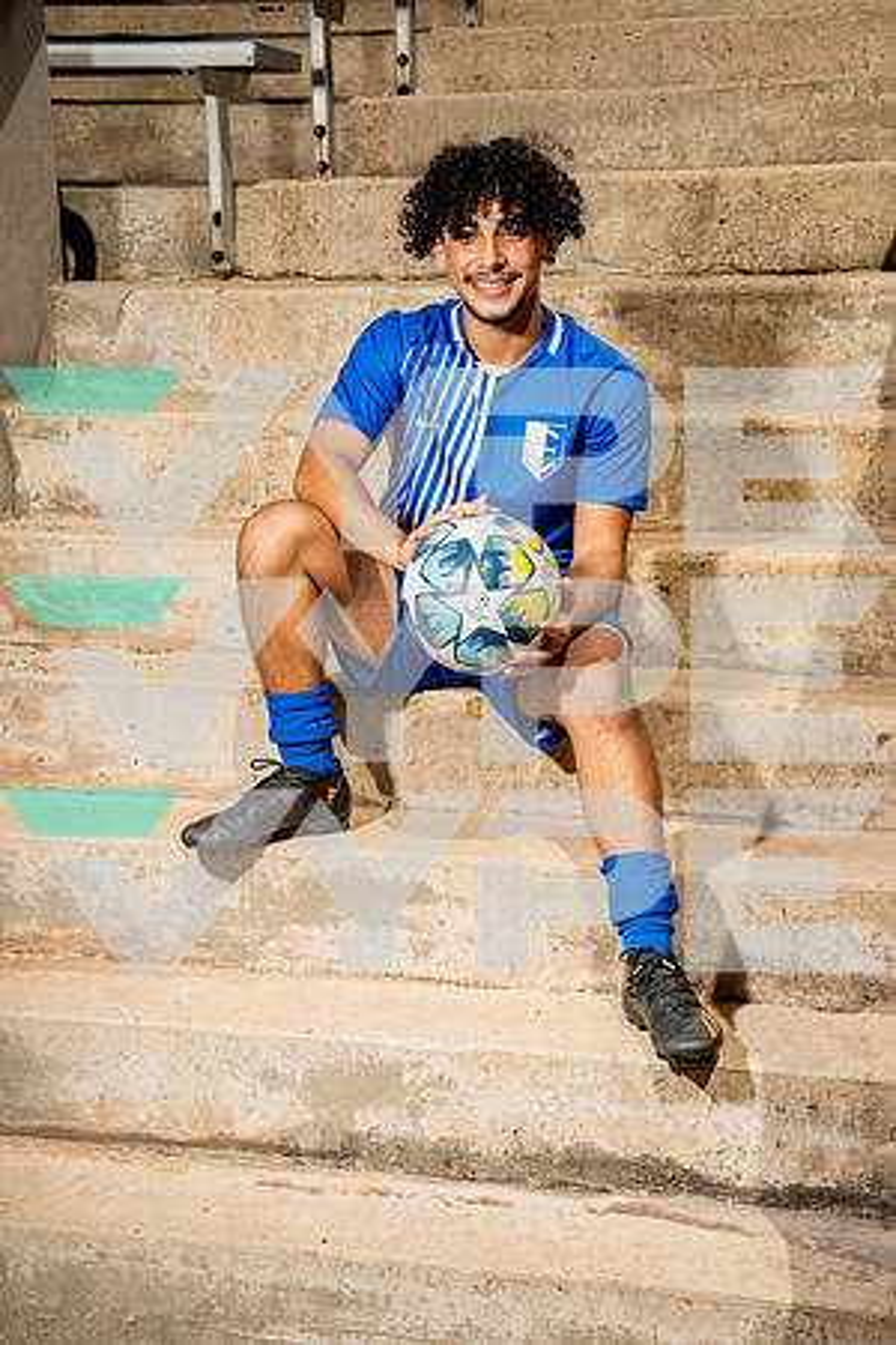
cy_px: 672
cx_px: 448
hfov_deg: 19.5
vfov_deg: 28.8
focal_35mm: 70
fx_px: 2613
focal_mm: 70
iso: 100
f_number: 14
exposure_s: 1/250
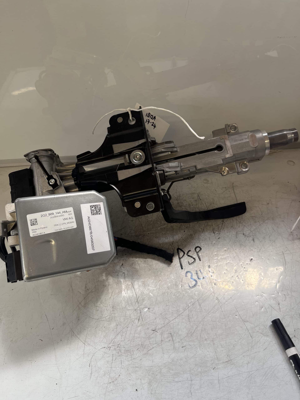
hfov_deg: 53.1
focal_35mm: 26
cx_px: 150
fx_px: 300
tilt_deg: -46.6
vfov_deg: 67.3
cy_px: 200
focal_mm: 5.1
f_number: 1.6
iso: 40
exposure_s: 1/122
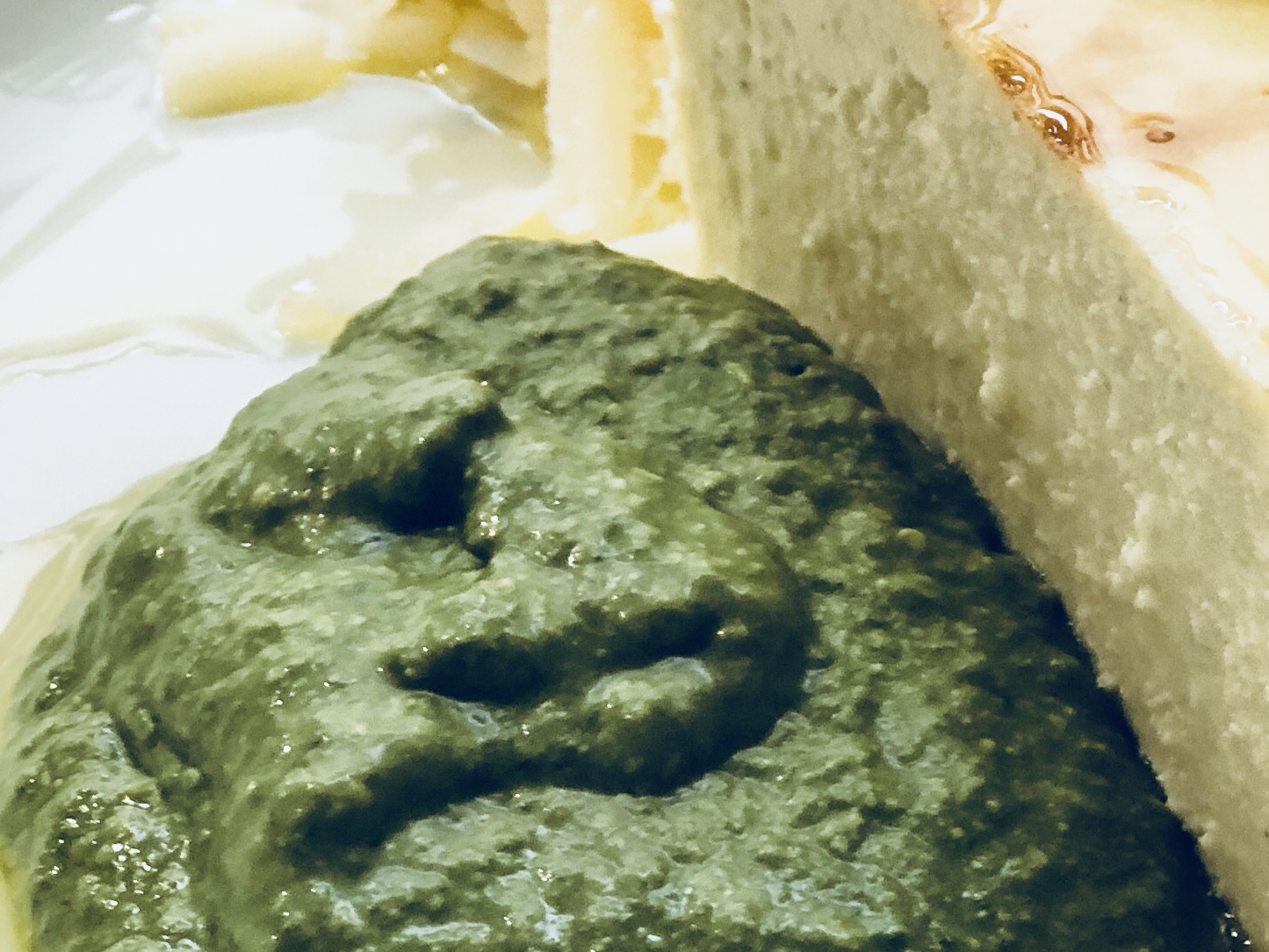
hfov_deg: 12.2
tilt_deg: -36.8
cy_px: 414
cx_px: 1352
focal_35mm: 159
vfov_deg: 9.3
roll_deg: +2.7
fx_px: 5829
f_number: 2.8
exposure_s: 1/50
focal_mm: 6.6
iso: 64
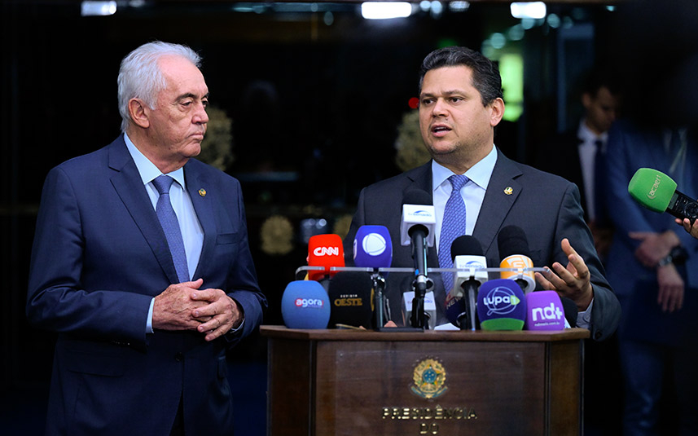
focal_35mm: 143
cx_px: 349
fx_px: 2719
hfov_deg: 14.6
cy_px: 219
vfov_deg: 9.2
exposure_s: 1/160
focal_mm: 140
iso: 4000
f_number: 4
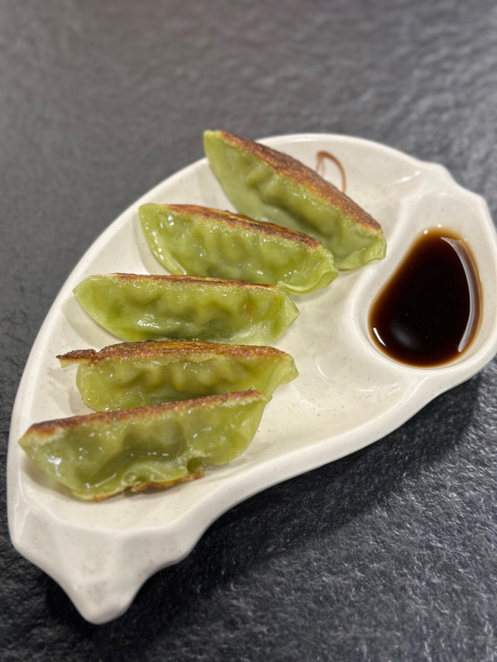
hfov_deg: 30.3
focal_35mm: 48
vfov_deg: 39.7
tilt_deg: -56.1
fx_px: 919
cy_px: 331
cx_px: 248
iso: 100
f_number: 1.78
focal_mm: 6.86
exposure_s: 1/50
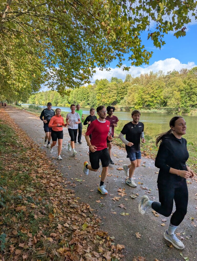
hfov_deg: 56.9
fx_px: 182
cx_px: 98
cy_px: 130
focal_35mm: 24
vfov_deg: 71.5
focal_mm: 6.9
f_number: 1.68
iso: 21
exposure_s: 1/858
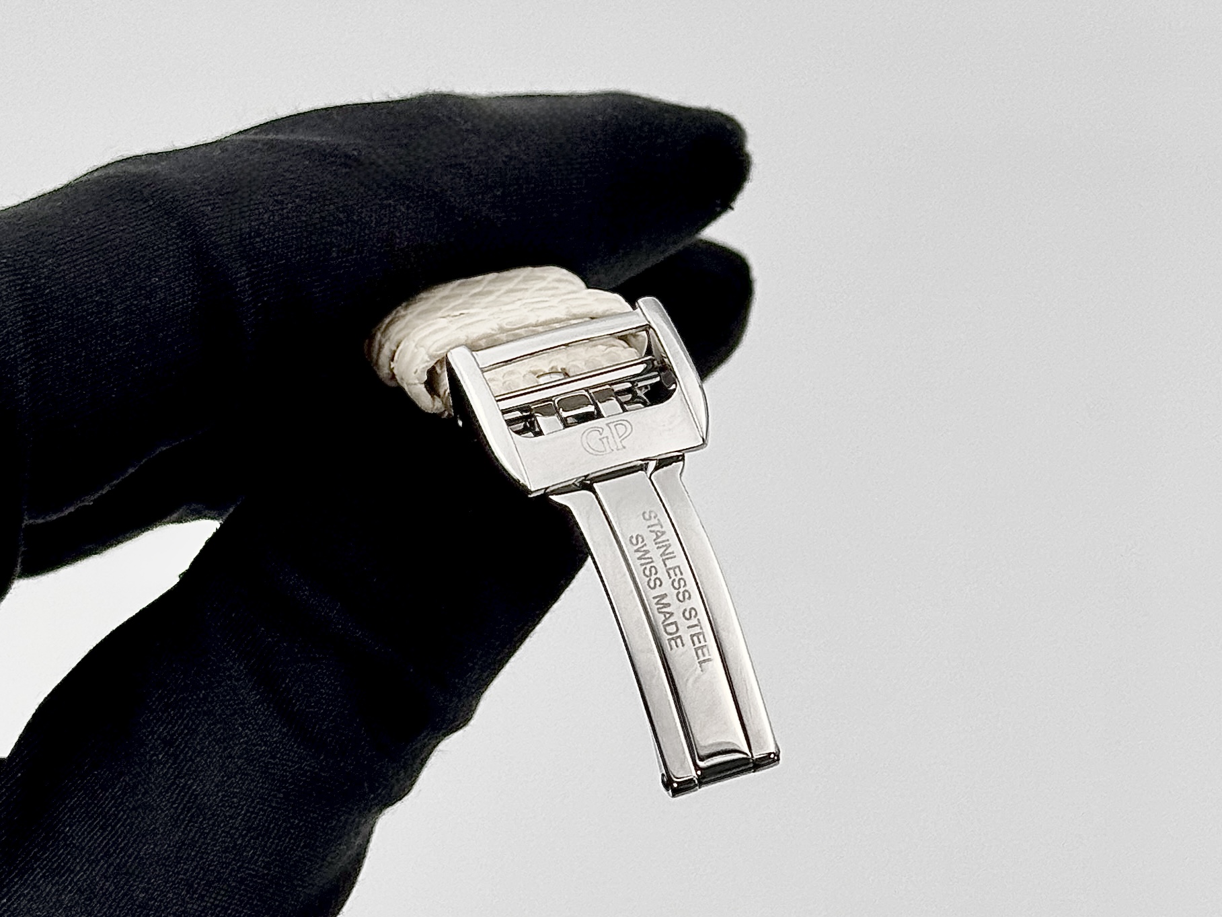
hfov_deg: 39.7
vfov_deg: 30.3
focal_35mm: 48
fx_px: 1695
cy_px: 458
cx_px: 611
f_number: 1.78
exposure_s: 1/372
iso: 64
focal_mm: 6.76
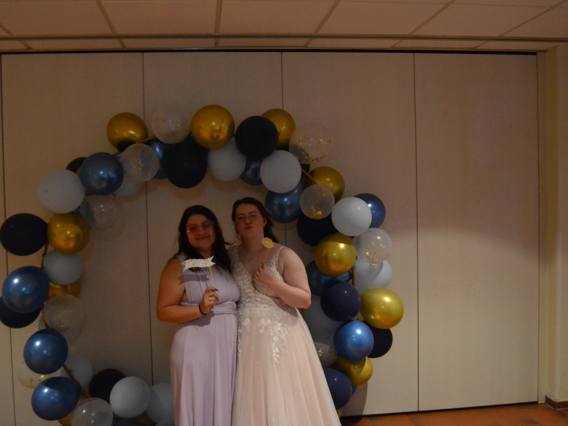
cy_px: 213
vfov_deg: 42.9
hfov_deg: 55.3
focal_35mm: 33
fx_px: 541
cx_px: 261
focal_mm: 20
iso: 3200
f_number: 3.5
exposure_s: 1/60
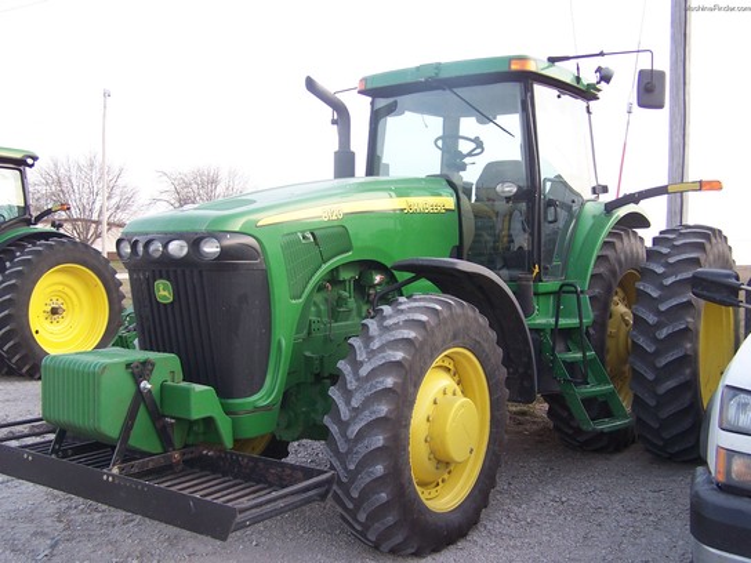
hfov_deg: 49.0
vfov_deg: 37.7
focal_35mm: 38
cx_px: 376
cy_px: 282
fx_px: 824
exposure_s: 1/90
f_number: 2.8
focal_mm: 6.3
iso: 80
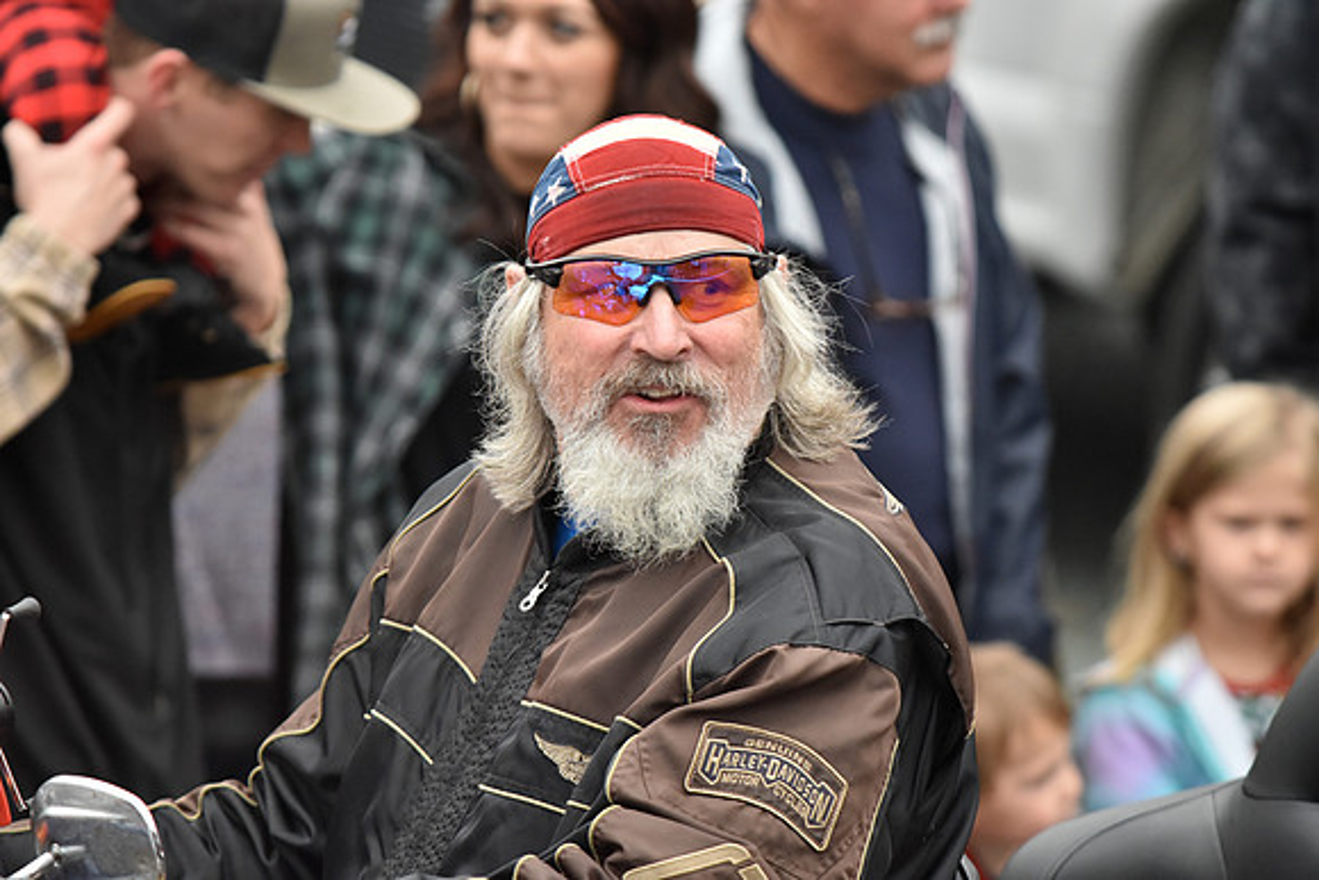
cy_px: 440
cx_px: 660
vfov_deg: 4.3
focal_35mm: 320
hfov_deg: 6.4
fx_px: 11727
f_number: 5.6
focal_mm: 320
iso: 3200
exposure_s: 1/2000
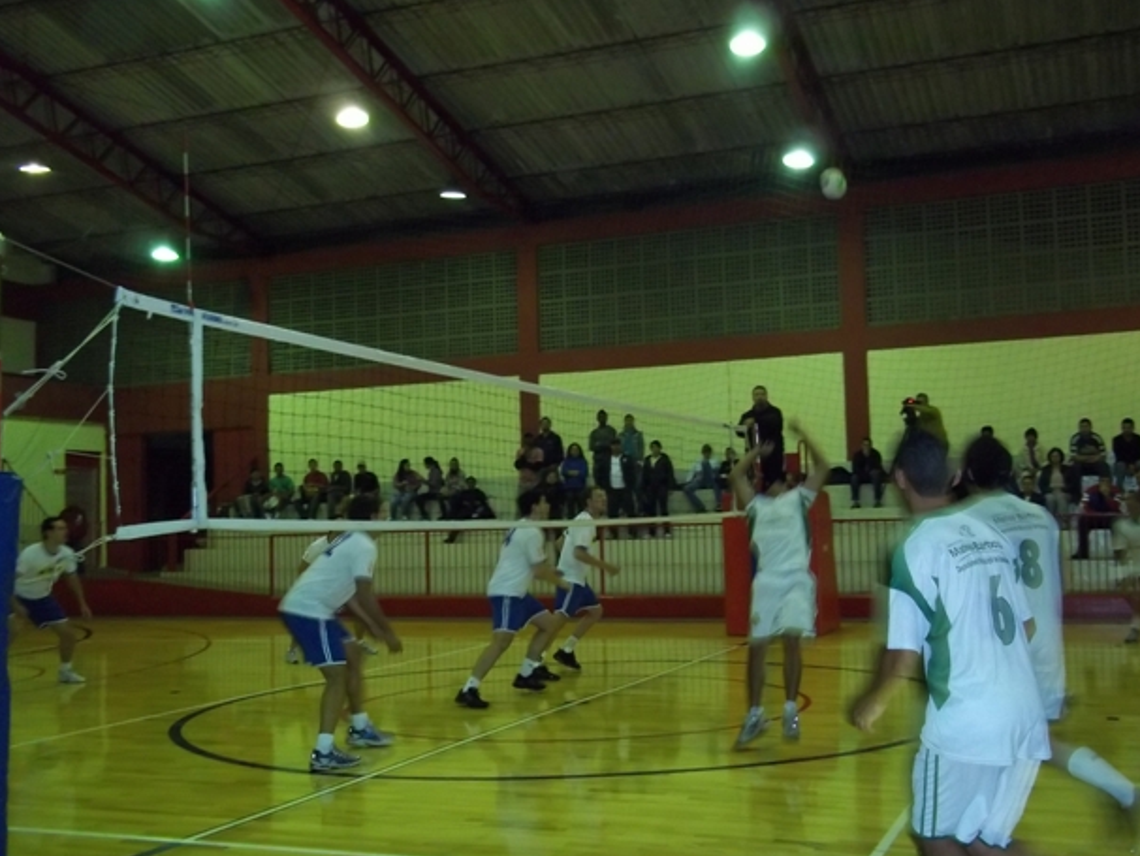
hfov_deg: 48.9
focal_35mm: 38
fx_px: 1252
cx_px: 598
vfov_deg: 37.7
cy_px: 436
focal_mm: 6.5
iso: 400
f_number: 3.1
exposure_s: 1/30
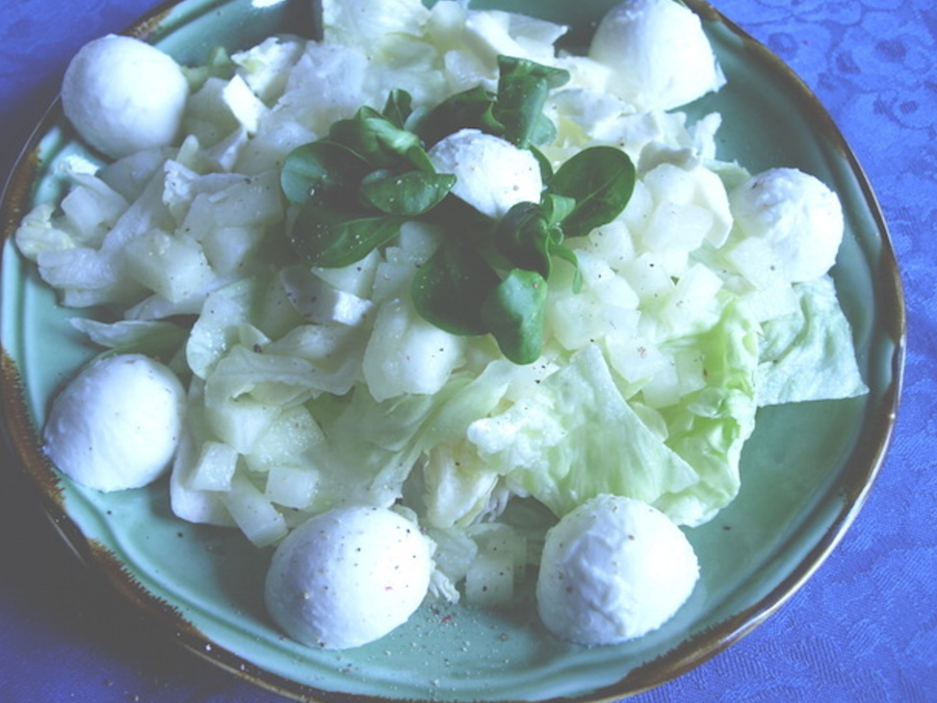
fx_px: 1083
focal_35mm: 40
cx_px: 446
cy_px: 346
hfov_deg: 46.8
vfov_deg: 36.0
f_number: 2.8
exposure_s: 1/384
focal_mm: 7.8
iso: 79
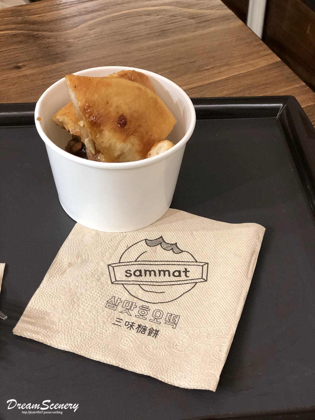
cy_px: 210
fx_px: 692
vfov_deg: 33.8
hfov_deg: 25.7
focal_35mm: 57
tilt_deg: -46.5
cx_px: 158
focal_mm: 6.6
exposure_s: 1/30
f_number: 2.8
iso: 125
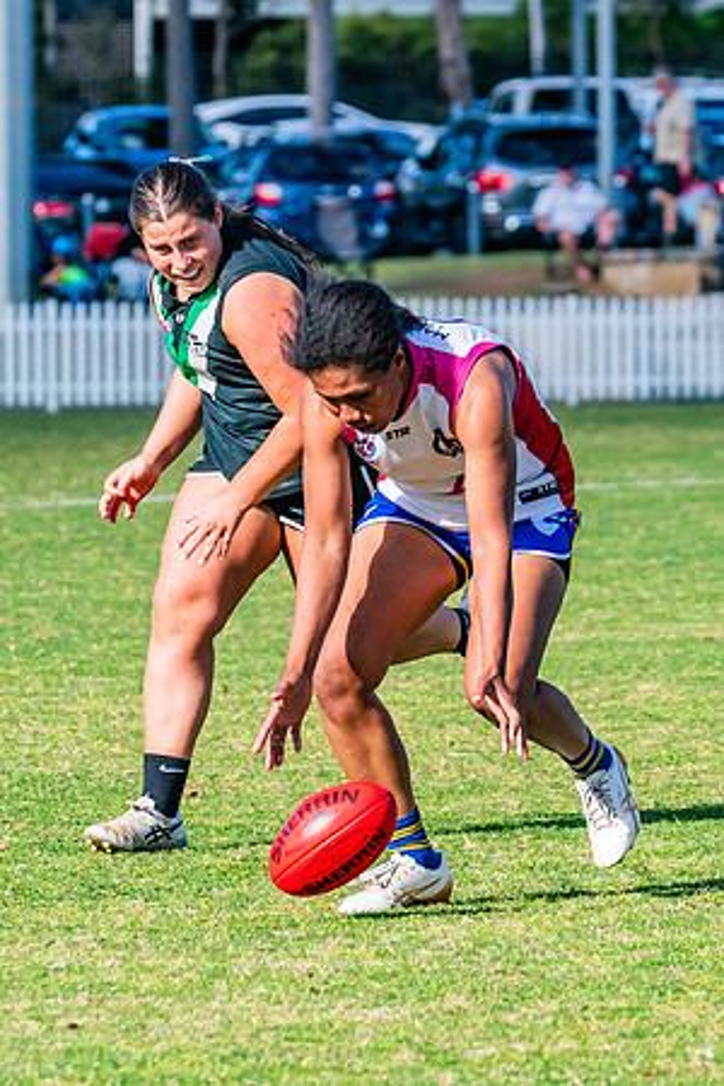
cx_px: 201
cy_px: 526
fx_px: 14942
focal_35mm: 495
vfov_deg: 4.2
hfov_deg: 2.8
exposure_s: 1/1600
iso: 800
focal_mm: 250
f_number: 8
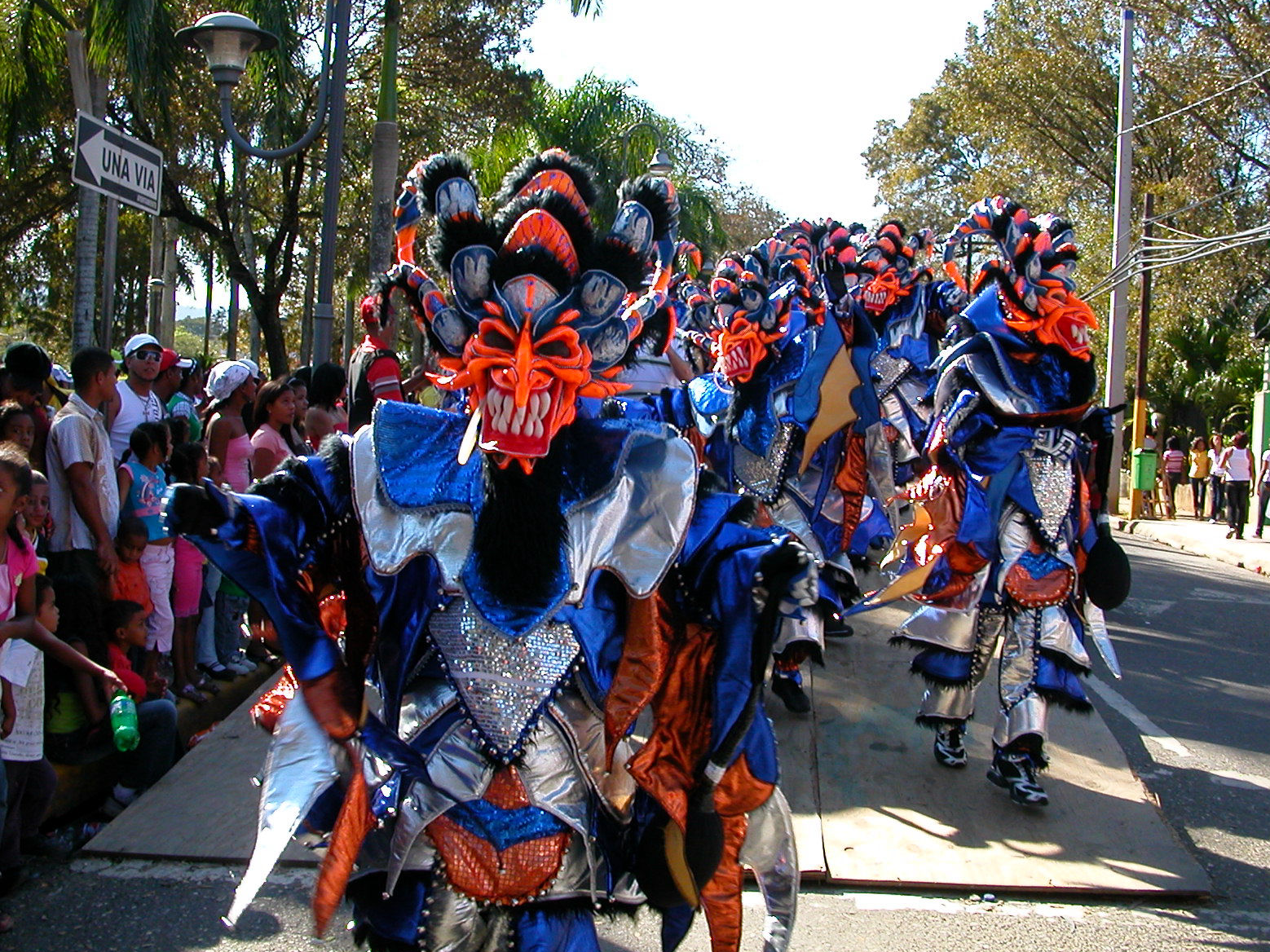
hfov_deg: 49.0
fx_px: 1394
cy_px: 466
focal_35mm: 38
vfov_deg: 37.7
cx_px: 626
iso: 100
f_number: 4.5
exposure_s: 1/186
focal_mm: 5.6
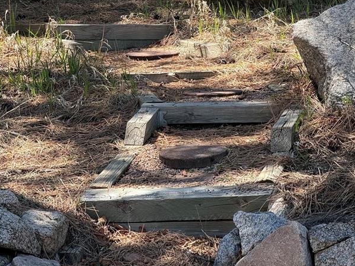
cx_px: 213
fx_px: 2111
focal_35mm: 206
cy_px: 43
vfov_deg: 7.2
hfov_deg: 9.6
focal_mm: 15.66
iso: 64
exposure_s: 1/330
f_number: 2.8
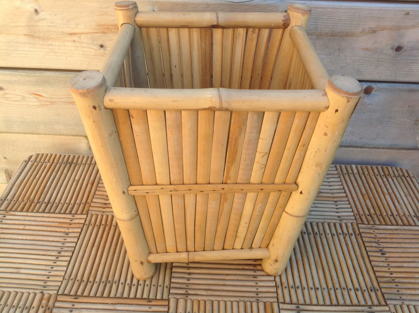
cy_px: 156
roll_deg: -2.1
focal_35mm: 35
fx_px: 423
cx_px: 210
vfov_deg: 40.6
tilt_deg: -35.4
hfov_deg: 52.7
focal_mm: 4.28
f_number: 2.4
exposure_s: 1/166
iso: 50
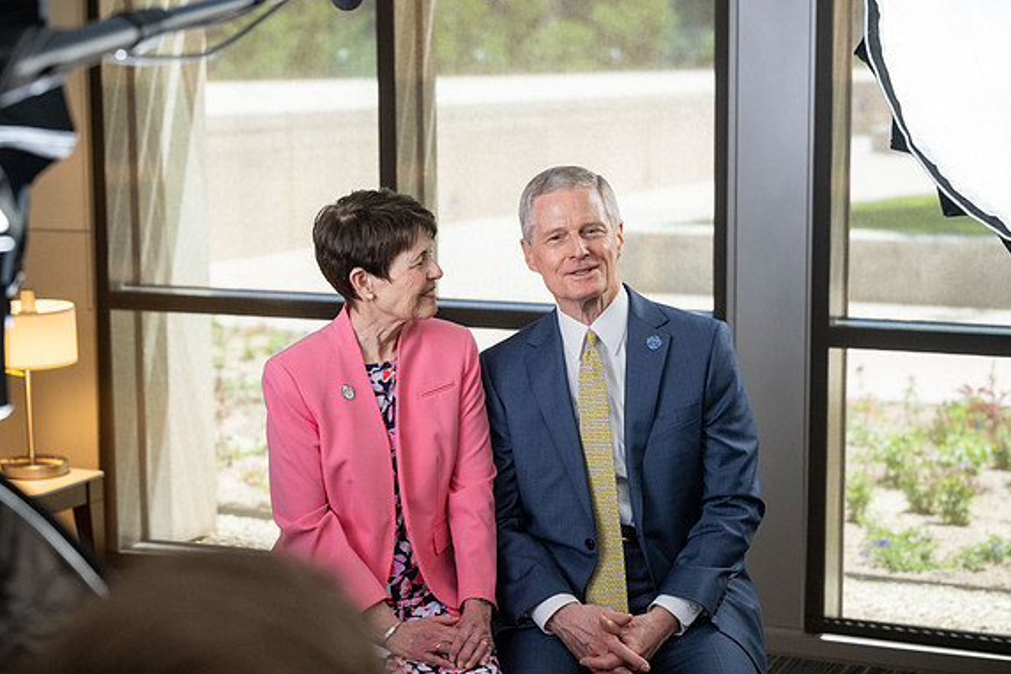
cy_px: 335
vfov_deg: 19.2
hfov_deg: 28.5
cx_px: 504
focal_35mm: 71
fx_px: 1993
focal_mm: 70
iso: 2000
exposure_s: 1/400
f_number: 4
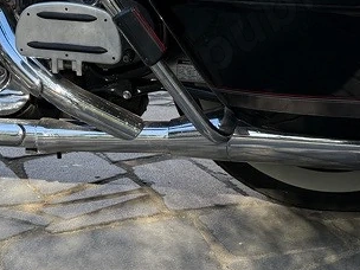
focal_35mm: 79
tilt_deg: -1.5
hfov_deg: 24.5
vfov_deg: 18.1
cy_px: -12
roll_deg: +5.0
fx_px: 822
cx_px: 95
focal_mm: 6.76
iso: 100
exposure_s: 1/1156
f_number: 1.78
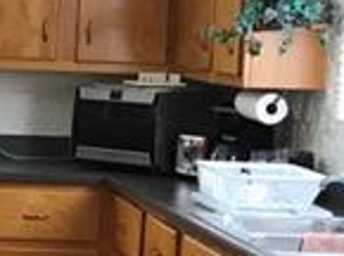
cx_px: -230
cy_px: 166
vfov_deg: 9.5
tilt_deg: -2.2
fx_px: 1537
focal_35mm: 155
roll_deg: -0.6
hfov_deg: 12.0
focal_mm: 4
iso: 40
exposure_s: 1/30
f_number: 1.8
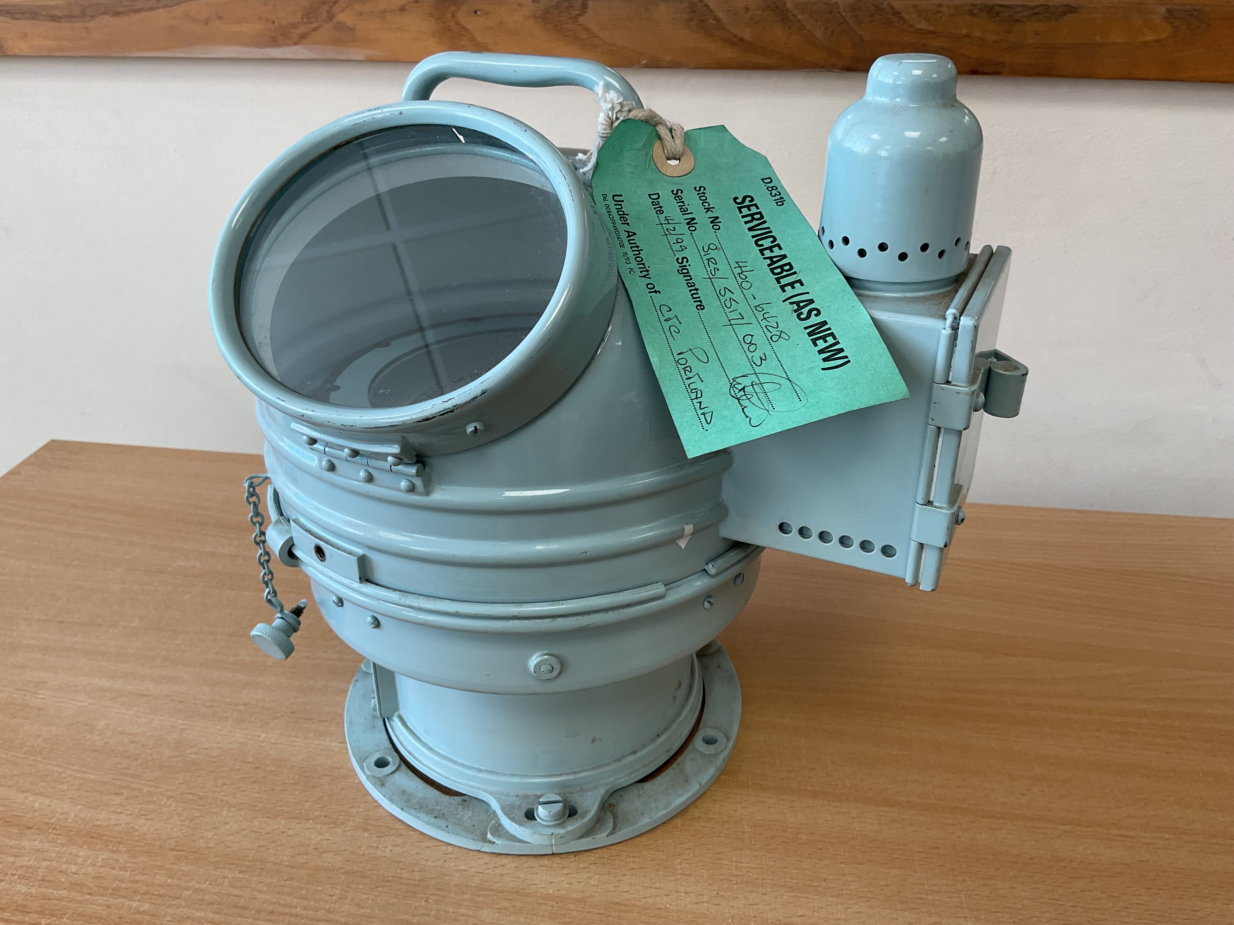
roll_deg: +0.2
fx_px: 1034
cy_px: 462
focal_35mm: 29
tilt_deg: -27.9
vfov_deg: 48.2
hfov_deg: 61.7
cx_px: 617
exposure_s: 1/100
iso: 25
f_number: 1.8
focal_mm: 3
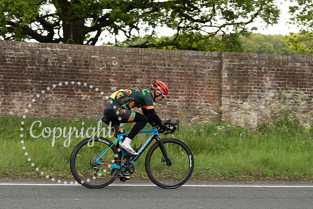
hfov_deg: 22.7
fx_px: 778
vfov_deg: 15.3
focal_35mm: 89
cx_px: 131
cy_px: 111
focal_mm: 70
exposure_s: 1/1000
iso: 1000
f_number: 4.5
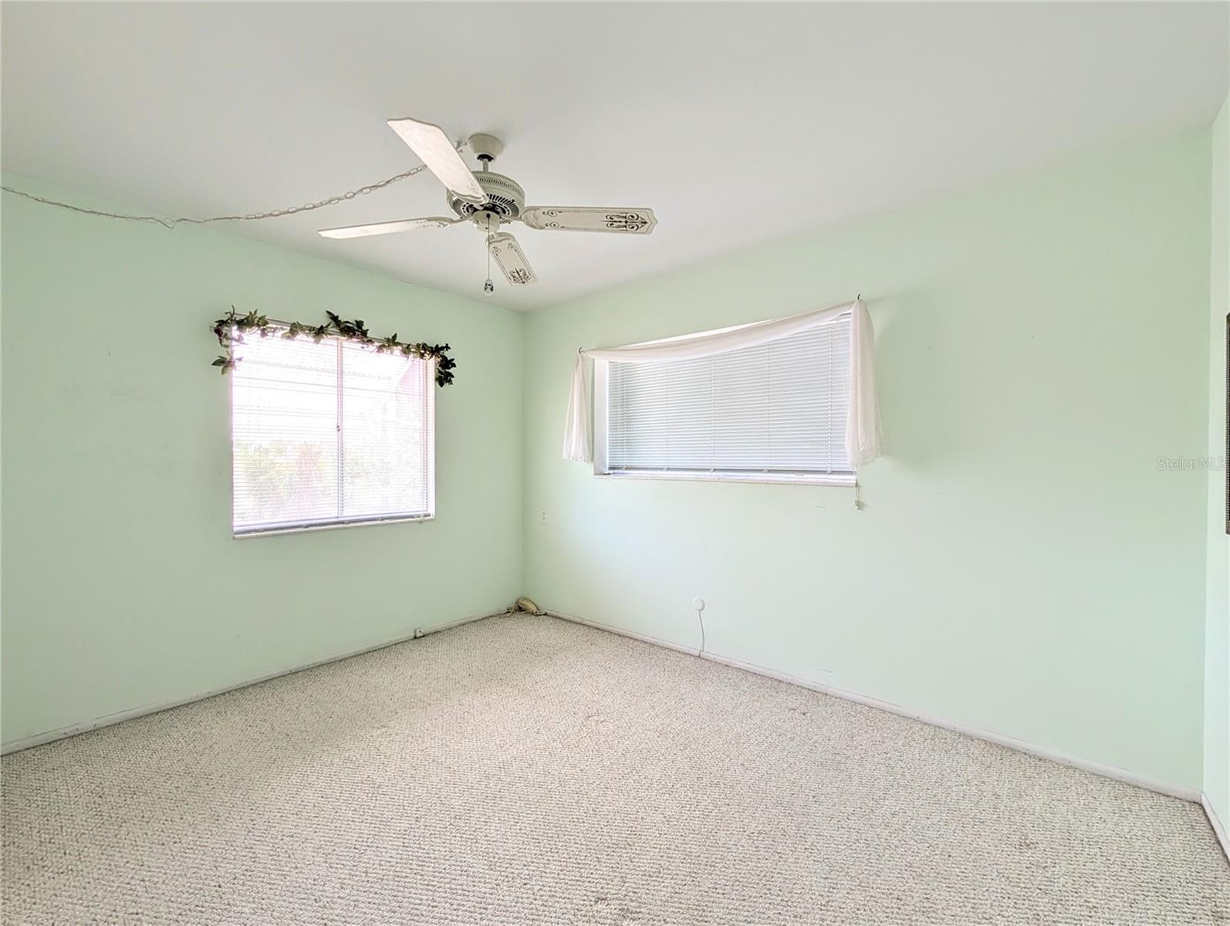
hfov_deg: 110.5
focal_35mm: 12
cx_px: 615
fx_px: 427
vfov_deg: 94.6
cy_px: 463
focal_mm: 2.02
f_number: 1.7
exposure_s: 1/136
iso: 49
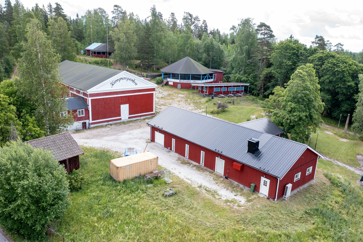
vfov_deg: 46.4
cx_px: 182
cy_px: 121
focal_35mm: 28
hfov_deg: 65.5
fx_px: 282
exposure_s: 1/120
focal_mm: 10.26
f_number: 4.5
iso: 100
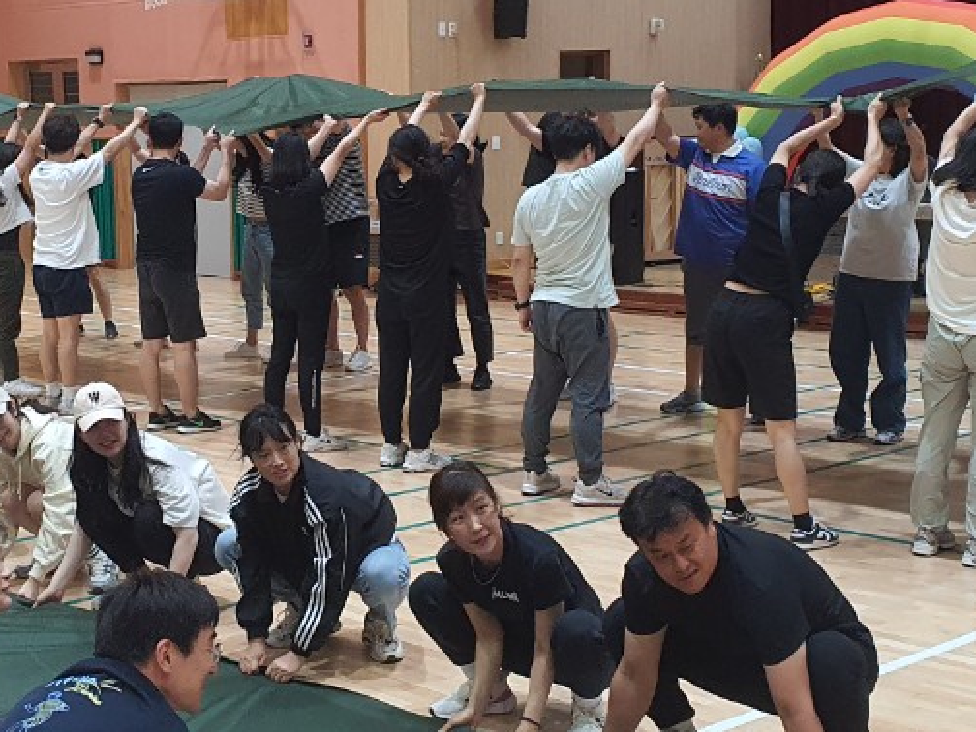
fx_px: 1861
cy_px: 306
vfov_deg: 22.2
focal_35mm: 66
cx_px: 320
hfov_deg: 29.2
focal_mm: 4.3
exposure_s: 1/120
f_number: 2.4
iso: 250
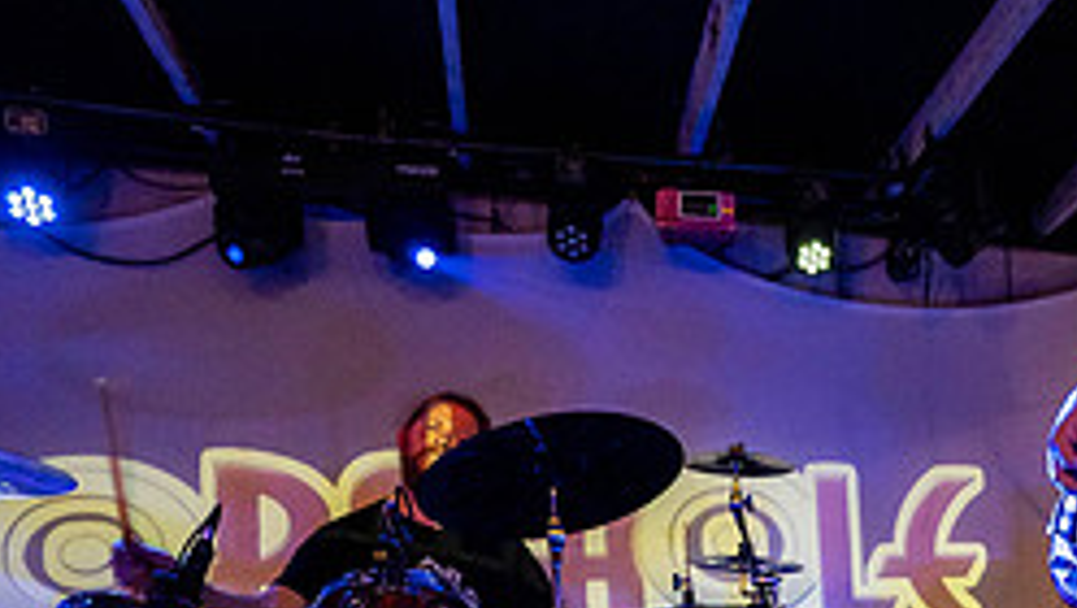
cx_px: 1011
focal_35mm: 39
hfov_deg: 45.6
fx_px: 1115
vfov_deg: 29.0
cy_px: 577
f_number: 2.8
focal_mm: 14
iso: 3200
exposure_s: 1/160
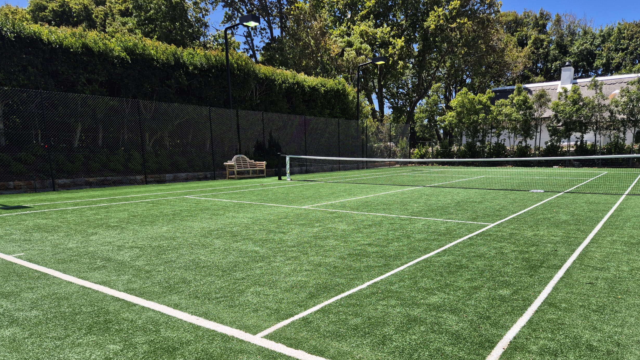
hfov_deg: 71.9
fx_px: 441
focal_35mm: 26
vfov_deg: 44.0
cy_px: 229
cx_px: 328
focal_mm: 5.4
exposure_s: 1/1976
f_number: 1.8
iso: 25
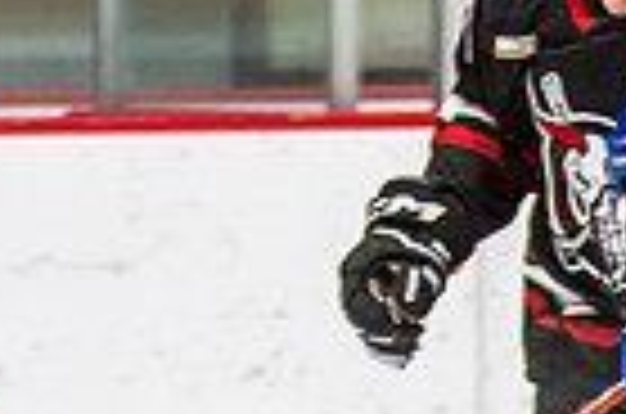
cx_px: 1336
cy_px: 726
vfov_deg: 1.2
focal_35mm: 1146
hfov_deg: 1.8
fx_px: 19882
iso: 400
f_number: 2.8
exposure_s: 1/640
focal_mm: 120
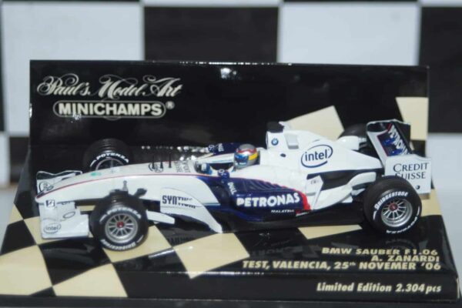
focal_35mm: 120
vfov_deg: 11.4
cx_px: 231
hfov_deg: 17.1
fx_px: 1540
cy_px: 154
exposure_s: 1/60
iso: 200
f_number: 5.6
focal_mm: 80
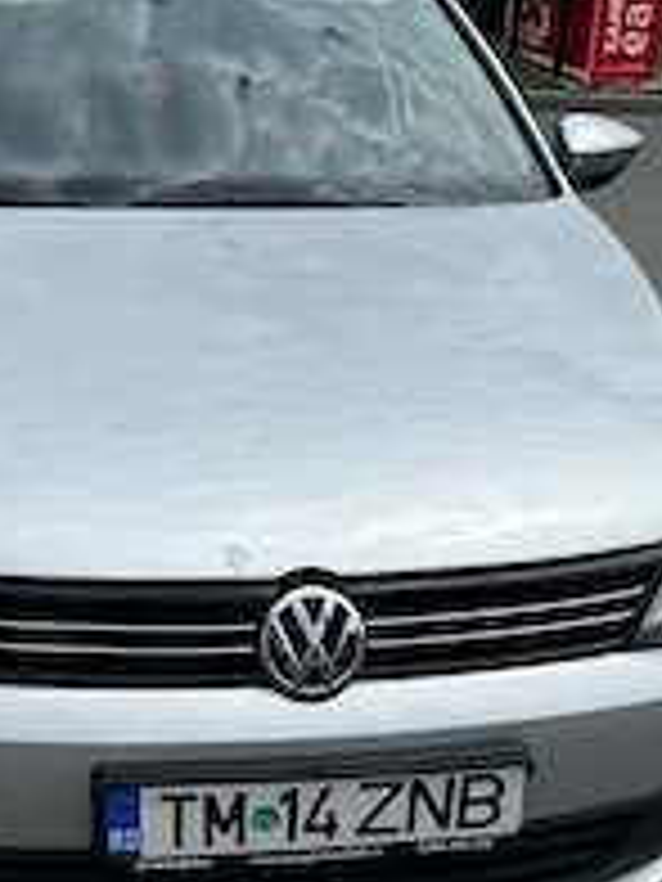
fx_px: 1351
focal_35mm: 53
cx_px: 225
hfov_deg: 27.4
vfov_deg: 34.7
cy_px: 747
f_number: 1.6
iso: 50
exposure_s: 1/4854
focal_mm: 5.1
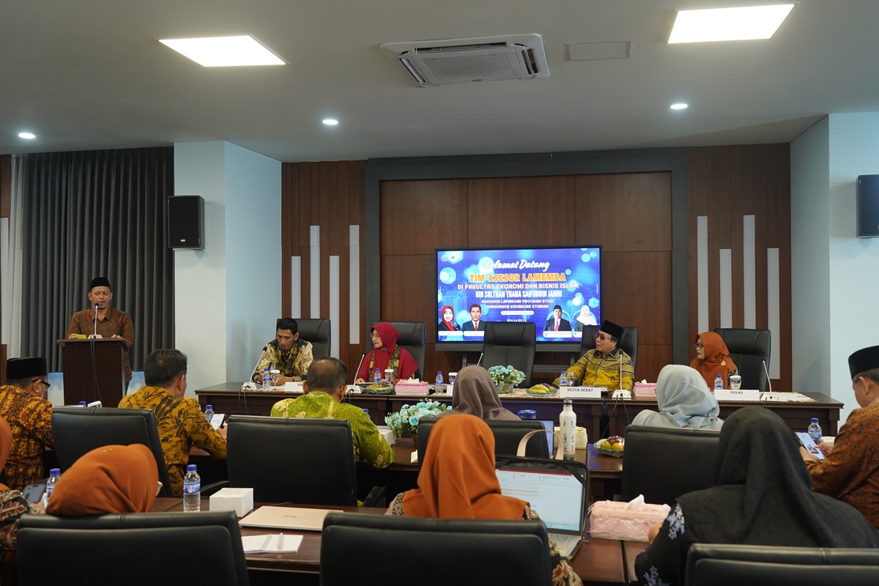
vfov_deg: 40.0
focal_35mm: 33
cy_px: 293
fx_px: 806
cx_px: 440
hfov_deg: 57.2
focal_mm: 33
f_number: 4.5
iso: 2000
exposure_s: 1/100
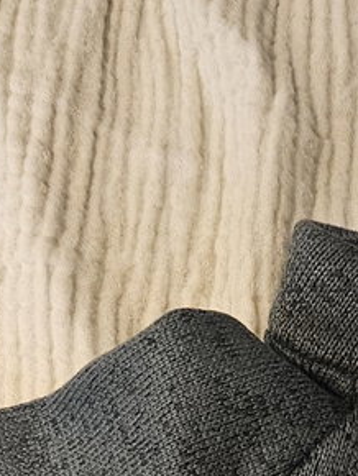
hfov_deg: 10.9
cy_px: 1055
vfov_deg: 12.5
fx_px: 1804
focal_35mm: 131
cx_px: 522
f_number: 1.8
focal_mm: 5.4
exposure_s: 1/50
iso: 640
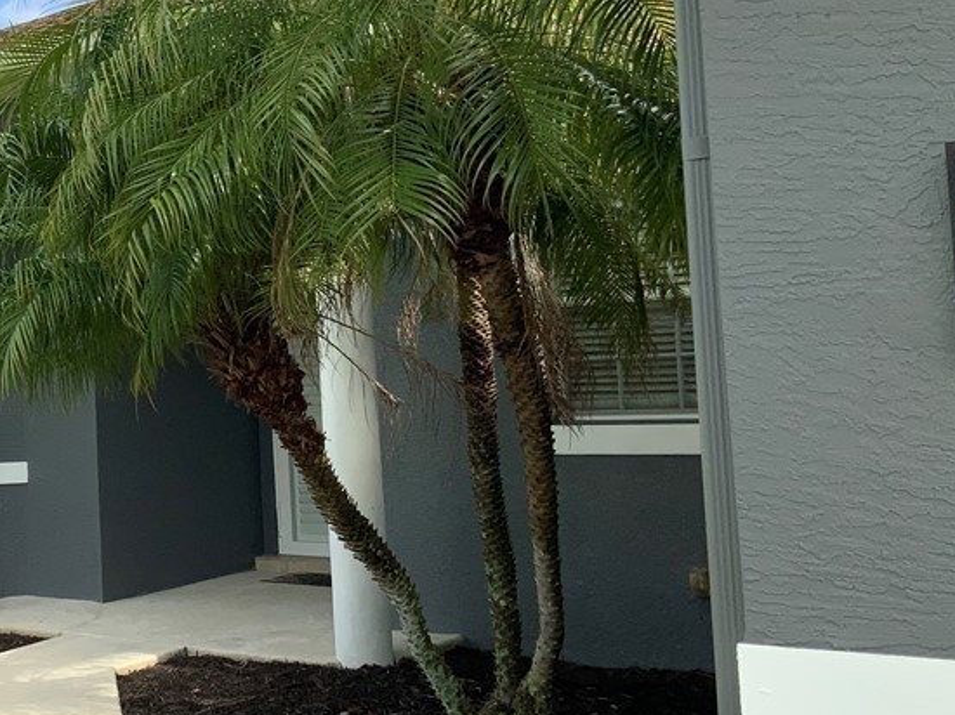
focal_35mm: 54
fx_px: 1489
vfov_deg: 26.9
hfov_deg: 34.0
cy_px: 278
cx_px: 137
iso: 16
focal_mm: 3
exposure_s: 1/1626
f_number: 1.8
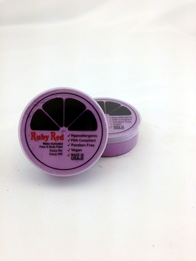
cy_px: 130
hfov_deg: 42.9
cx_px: 98
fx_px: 249
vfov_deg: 55.4
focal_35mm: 33
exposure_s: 1/151
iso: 50
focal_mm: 4.12
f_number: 2.4
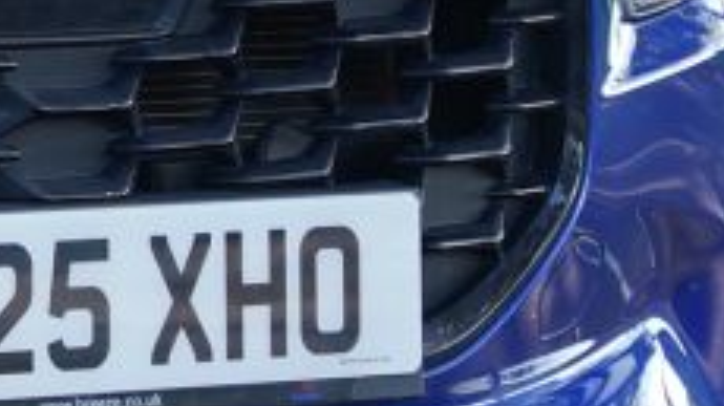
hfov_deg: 4.5
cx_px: -1284
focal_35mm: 468
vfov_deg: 2.6
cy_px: -198
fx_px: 8973
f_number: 4
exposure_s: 1/160
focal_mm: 64.1
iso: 320
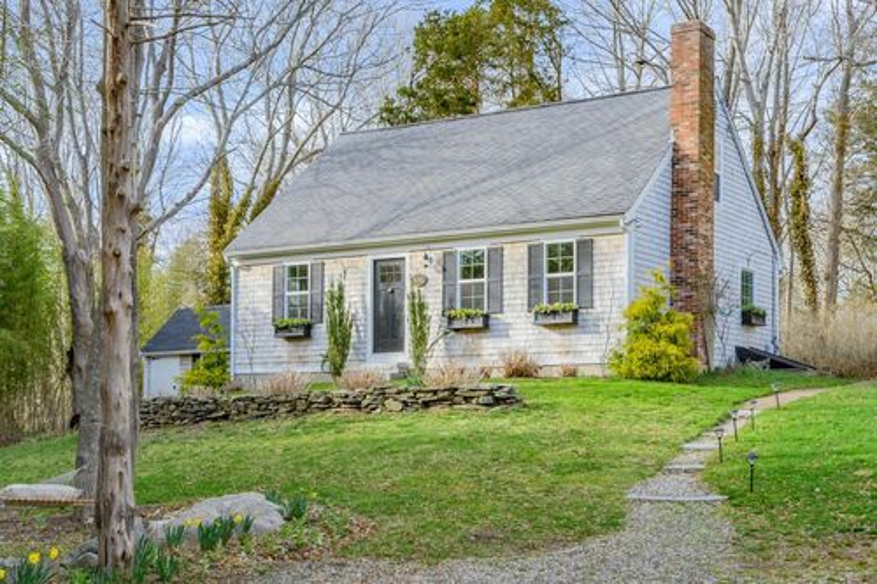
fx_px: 731
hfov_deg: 61.9
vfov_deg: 43.6
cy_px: 292
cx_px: 438
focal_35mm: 30
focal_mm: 30
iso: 250
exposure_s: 1/160
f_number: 8
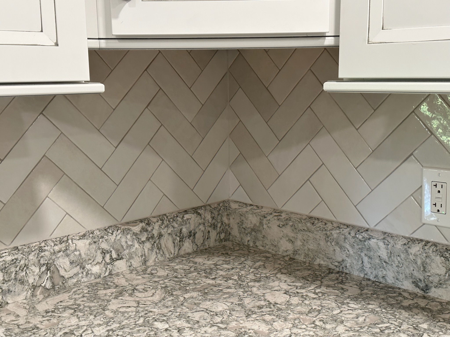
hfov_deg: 39.7
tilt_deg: -10.0
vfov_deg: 30.3
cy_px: 168
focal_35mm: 48
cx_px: 225
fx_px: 624
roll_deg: +0.5
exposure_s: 1/60
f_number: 1.78
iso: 125
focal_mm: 6.86
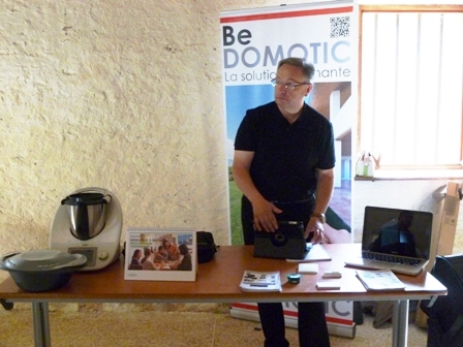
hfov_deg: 47.9
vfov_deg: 36.8
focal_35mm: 39
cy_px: 174
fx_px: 522
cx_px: 232
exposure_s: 1/60
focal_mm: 6.9
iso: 500
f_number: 3.7
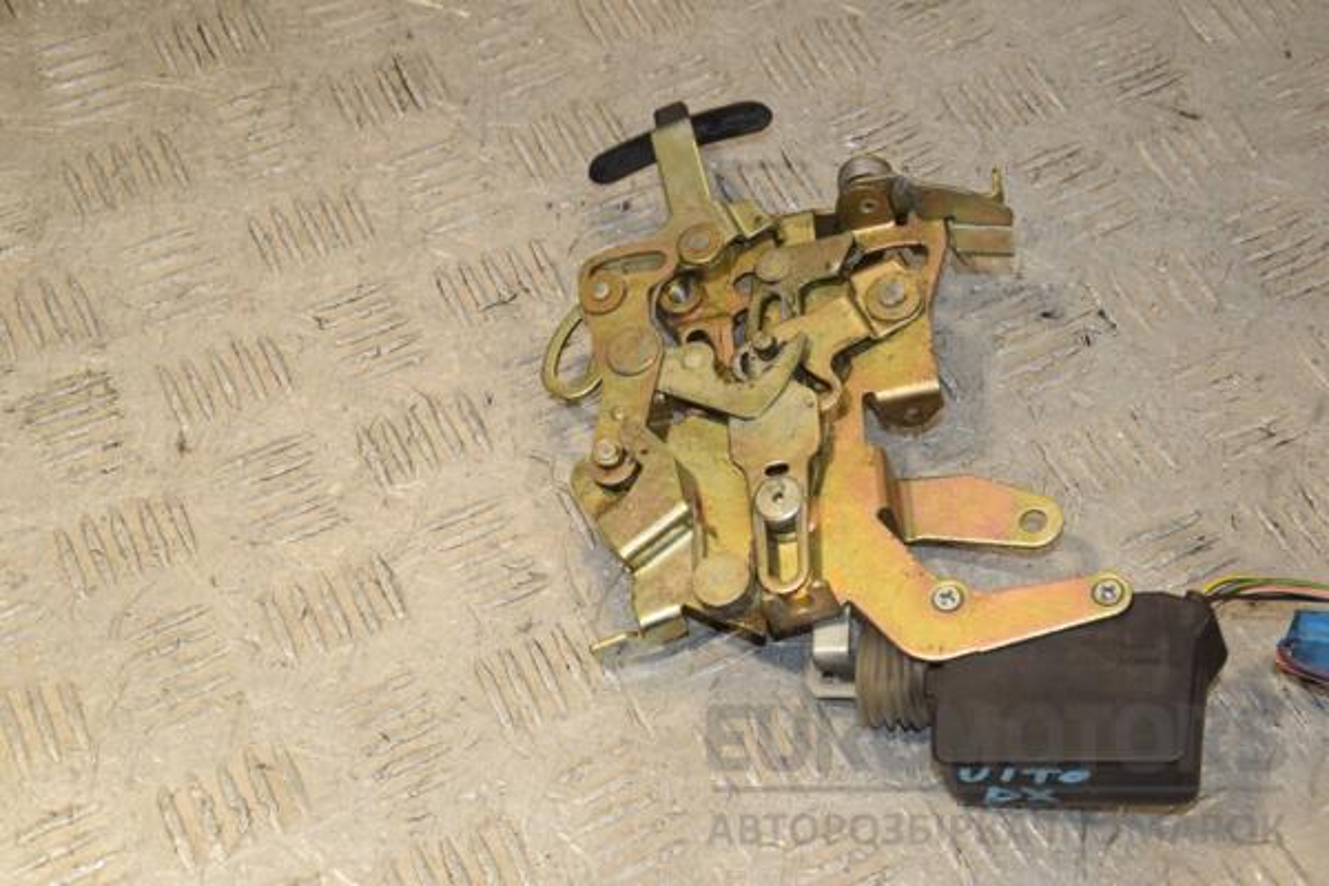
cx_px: 664
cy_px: 443
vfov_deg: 22.6
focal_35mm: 60
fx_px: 2215
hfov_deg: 33.4
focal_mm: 40
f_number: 9
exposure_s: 1/200
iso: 800
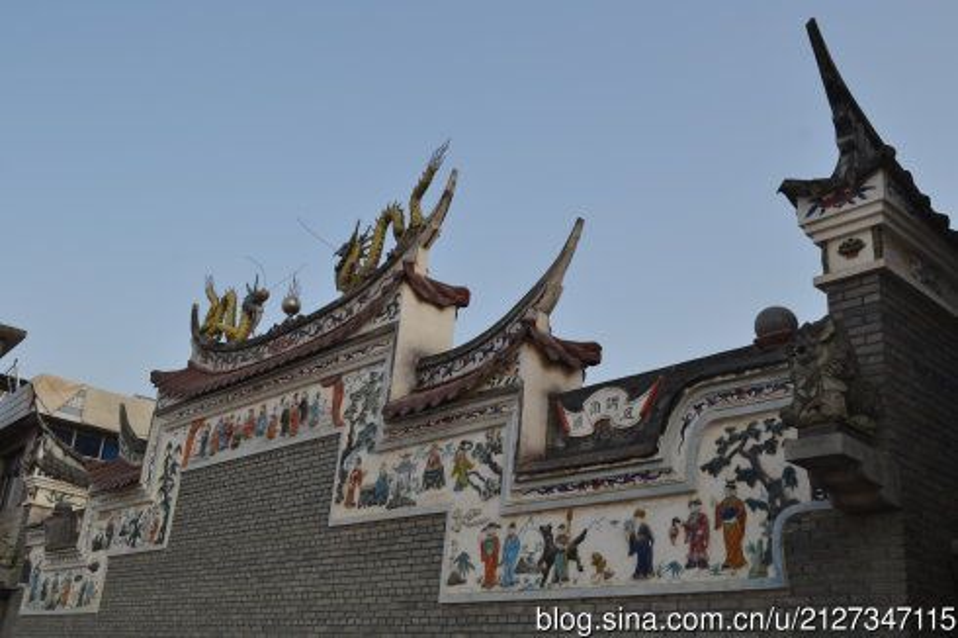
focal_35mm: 36
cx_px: 479
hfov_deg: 53.2
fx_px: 957
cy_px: 319
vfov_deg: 36.8
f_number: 7.1
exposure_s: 1/200
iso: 100
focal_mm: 24
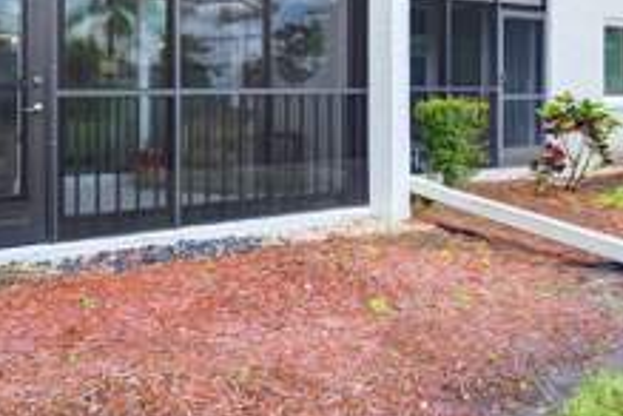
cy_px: 80
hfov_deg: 53.5
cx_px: 216
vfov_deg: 36.5
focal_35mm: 35
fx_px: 606
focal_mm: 16
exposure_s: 1/25
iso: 125
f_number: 8
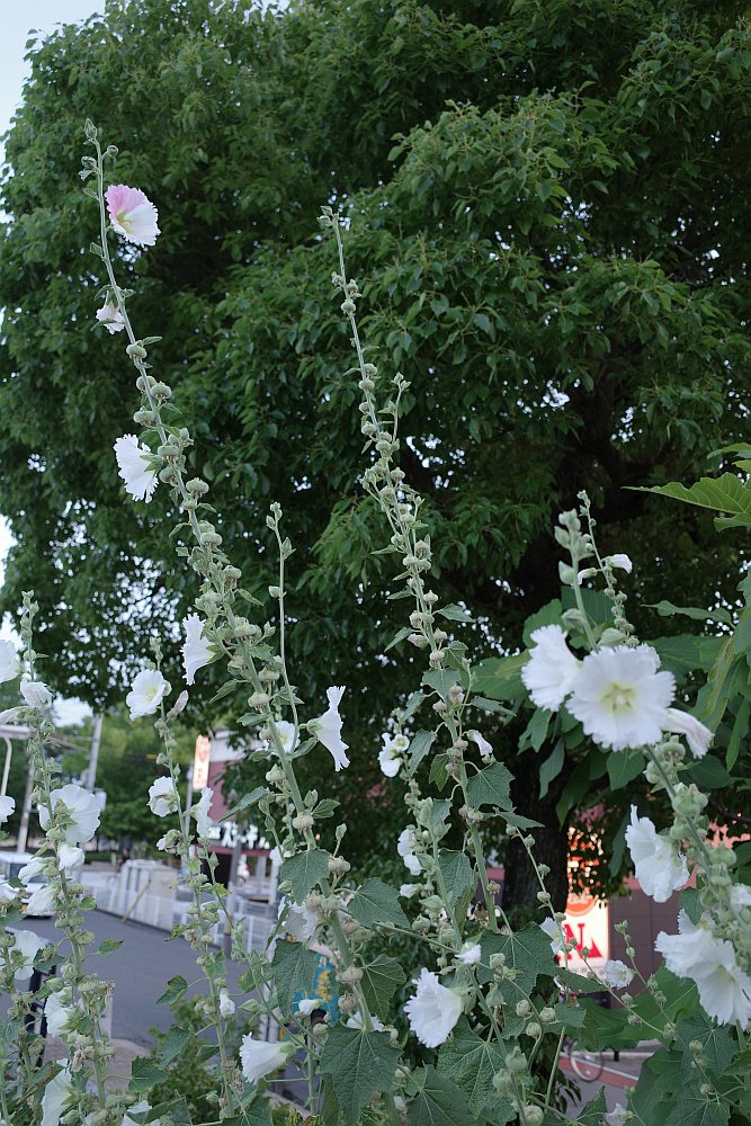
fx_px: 876
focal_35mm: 28
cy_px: 563
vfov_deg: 65.5
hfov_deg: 46.4
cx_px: 376
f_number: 2.8
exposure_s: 1/60
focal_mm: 18.3
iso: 200
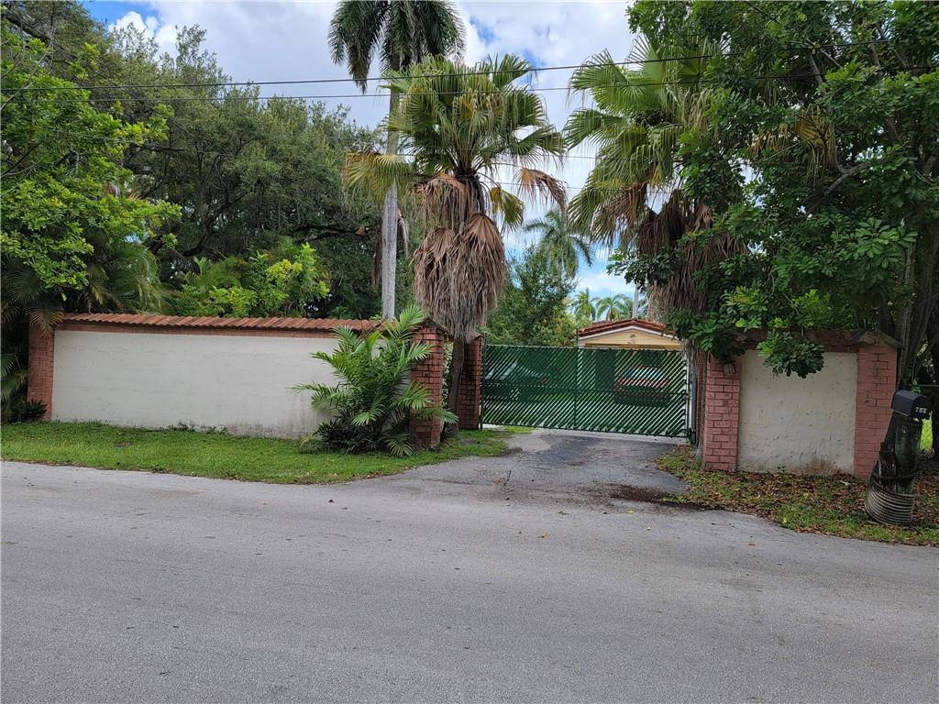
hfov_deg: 71.6
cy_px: 352
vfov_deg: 56.8
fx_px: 651
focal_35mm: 24
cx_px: 470
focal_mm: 6.7
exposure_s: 1/449
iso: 16
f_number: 1.8
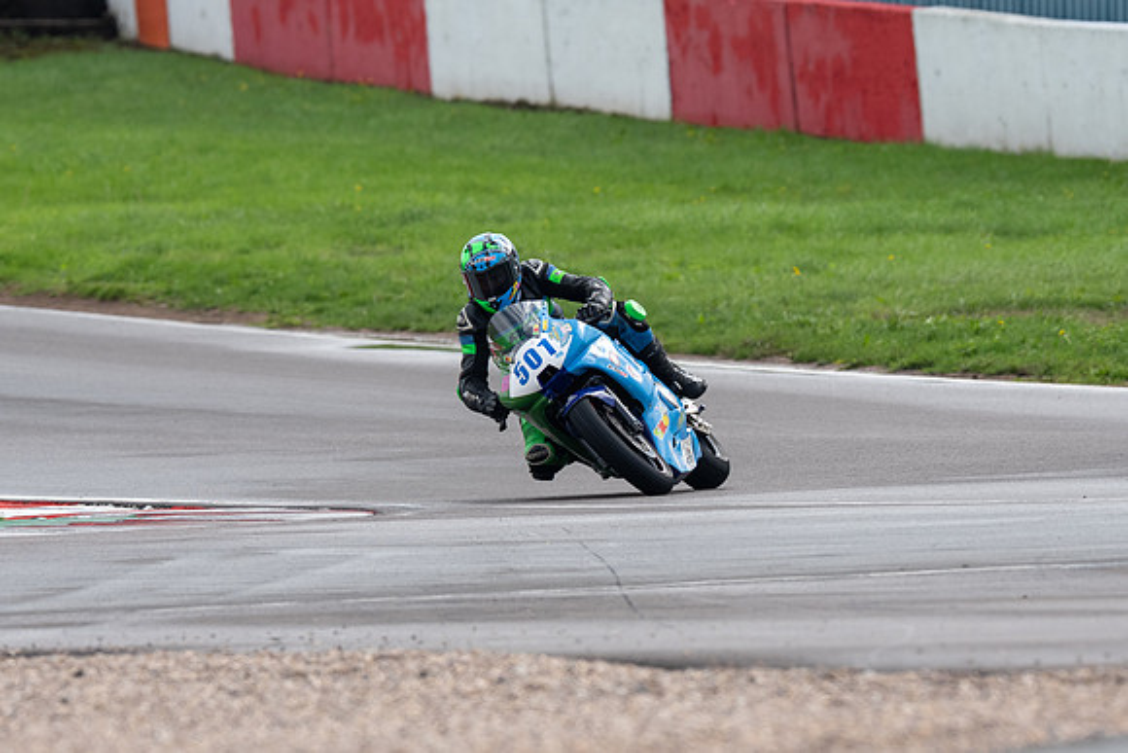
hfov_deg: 2.0
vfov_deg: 1.3
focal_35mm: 1034
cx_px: 551
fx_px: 32403
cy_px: 433
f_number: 6.3
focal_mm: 600
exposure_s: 1/500
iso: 200
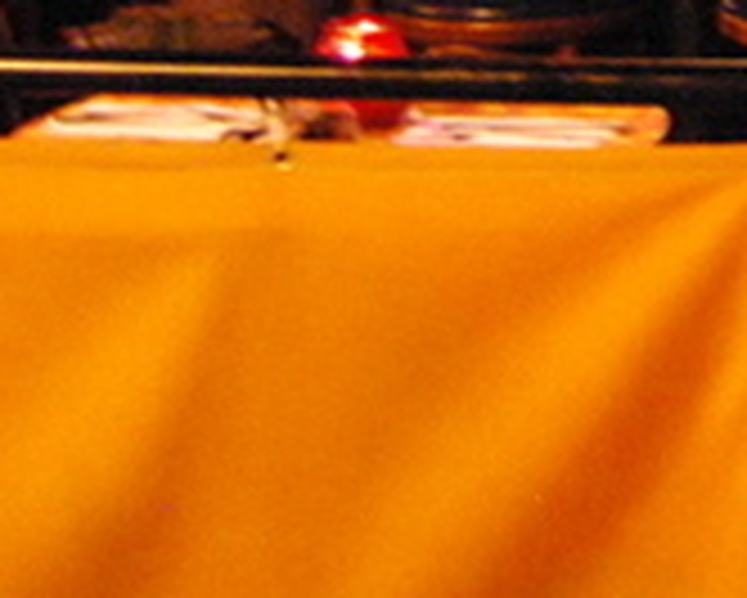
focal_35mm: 179
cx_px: 1863
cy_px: -620
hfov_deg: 9.5
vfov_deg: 8.2
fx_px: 3960
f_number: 3.8
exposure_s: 1/13
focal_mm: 22
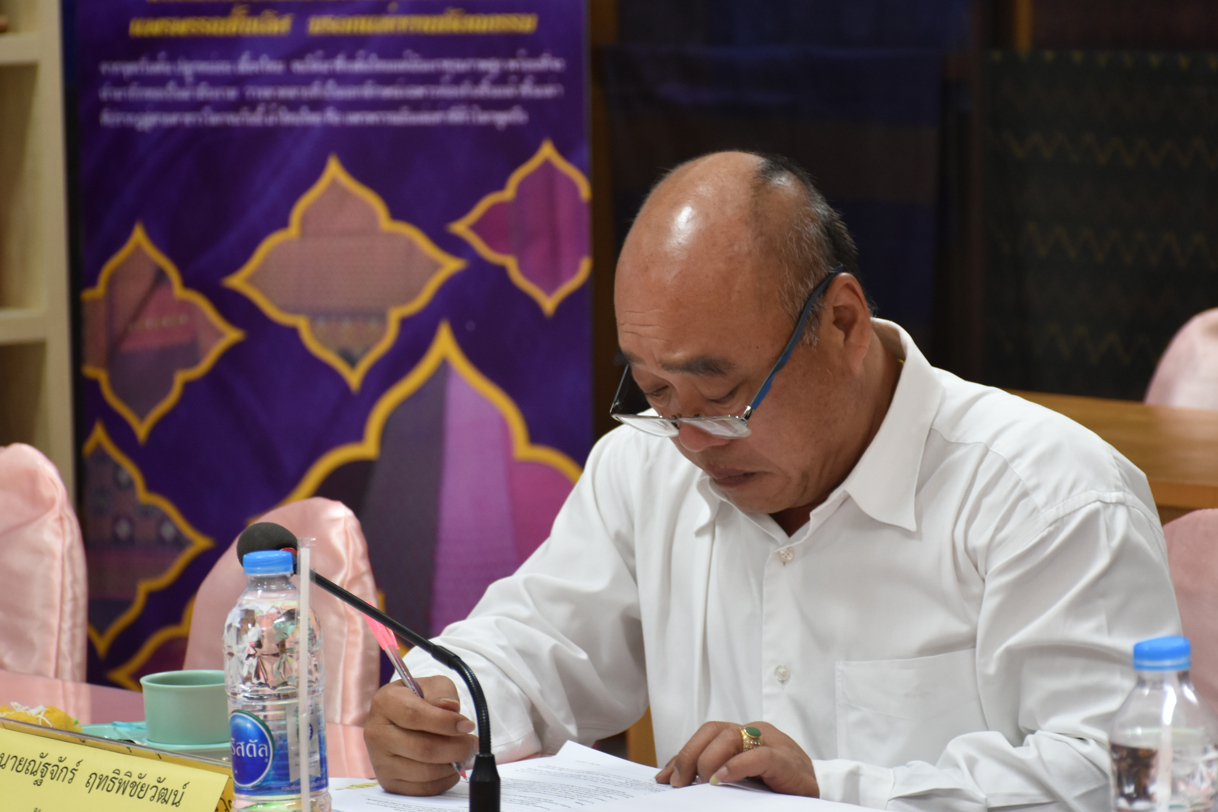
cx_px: 669
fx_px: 4838
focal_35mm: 143
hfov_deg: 14.3
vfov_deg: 9.6
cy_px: 475
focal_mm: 80
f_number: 5.3
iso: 800
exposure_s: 1/40
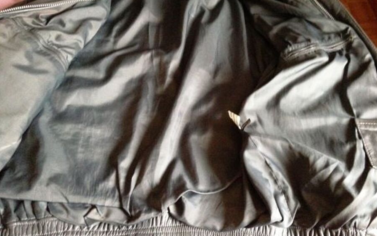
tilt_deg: -57.1
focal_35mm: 39
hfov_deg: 50.3
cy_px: 106
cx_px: 209
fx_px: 401
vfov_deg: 32.8
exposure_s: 1/15
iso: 640
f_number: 2.4
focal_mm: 4.12
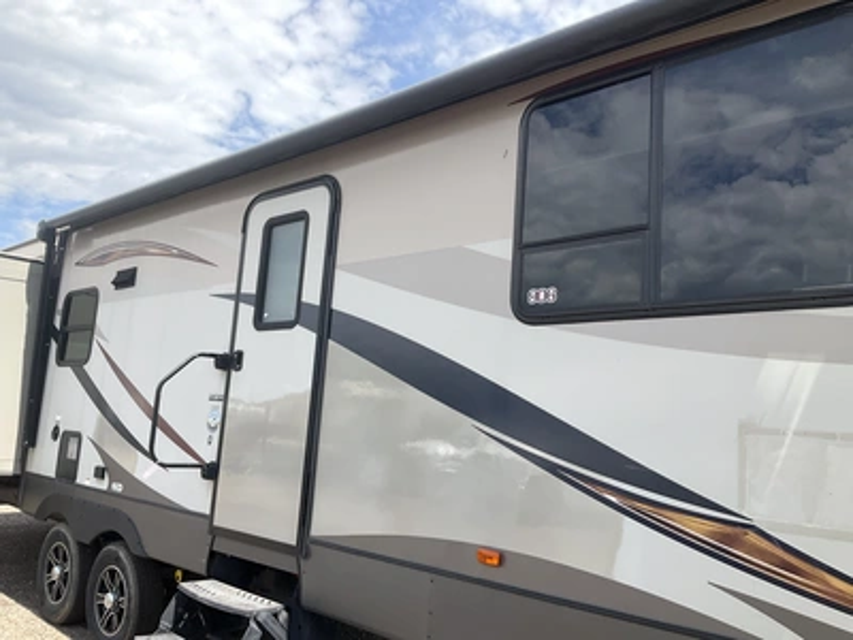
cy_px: 320
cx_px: 426
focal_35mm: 29
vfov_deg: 48.2
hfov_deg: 61.7
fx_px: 715
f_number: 1.8
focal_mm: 3
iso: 25
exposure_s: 1/1144
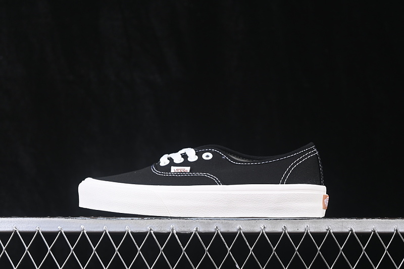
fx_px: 841
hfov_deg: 27.0
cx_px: 202
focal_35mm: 75
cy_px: 134
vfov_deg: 18.2
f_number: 6.3
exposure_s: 1/60
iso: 160
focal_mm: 50
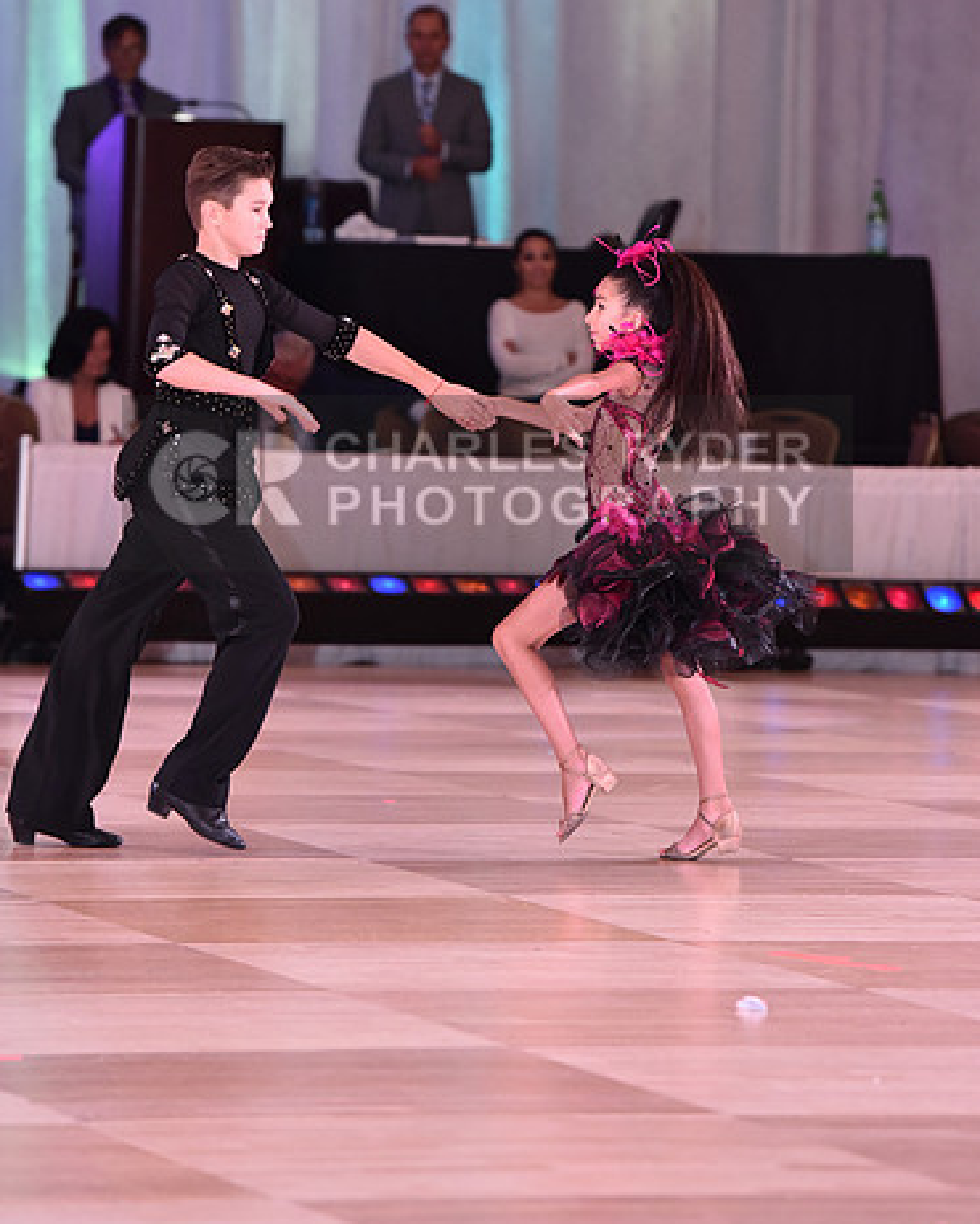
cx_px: 489
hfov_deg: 7.3
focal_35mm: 212
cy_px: 485
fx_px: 7681
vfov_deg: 9.1
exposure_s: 1/250
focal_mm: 180
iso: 2000
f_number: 4.5
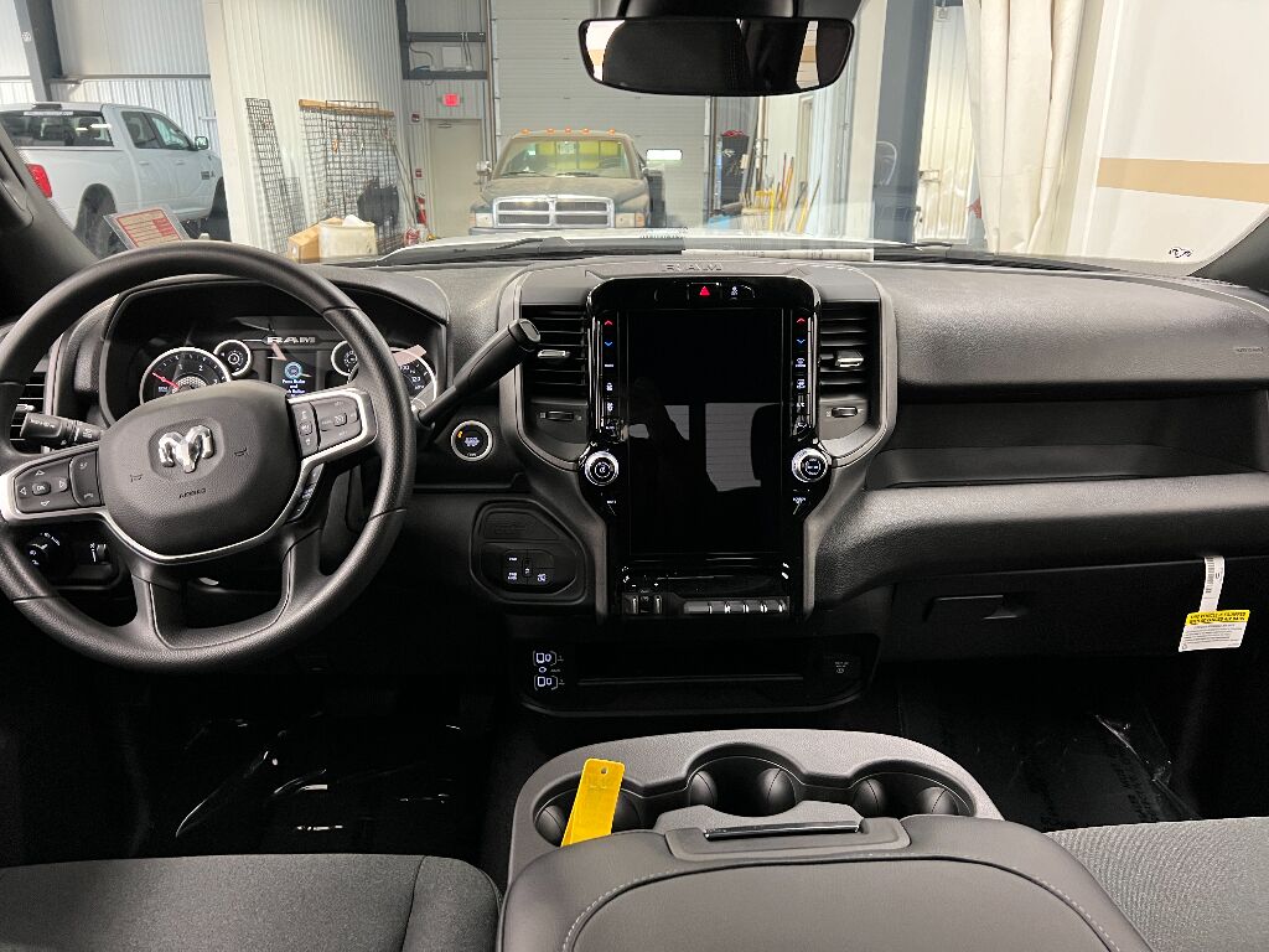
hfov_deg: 67.3
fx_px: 953
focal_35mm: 26
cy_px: 476
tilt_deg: -19.2
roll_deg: +0.6
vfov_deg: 53.1
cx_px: 634
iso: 400
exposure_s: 1/40
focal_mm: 5.7
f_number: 1.5
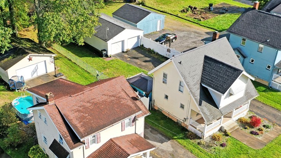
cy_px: 118
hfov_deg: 47.0
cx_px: 110
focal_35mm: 43
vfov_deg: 27.4
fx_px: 320
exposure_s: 1/160
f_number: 4.5
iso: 100
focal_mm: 10.26
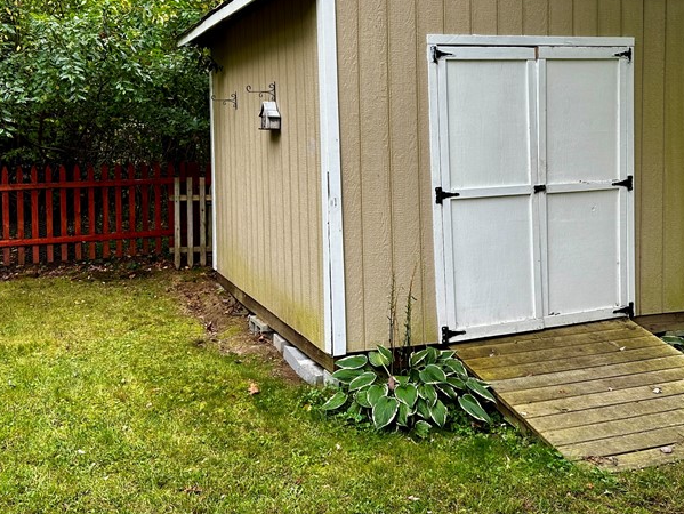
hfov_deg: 45.7
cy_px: 156
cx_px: 370
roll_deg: +2.3
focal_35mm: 41
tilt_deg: +1.3
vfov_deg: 34.7
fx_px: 811
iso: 64
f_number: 1.78
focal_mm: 6.86
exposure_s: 1/157
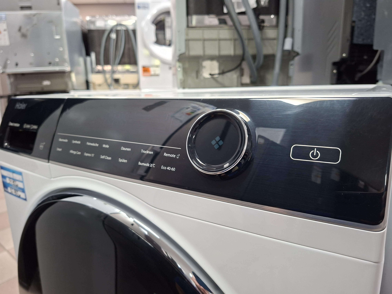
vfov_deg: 58.9
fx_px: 260
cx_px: 196
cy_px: 147
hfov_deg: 73.9
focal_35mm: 23
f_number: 1.8
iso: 320
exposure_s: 1/50
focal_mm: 5.54
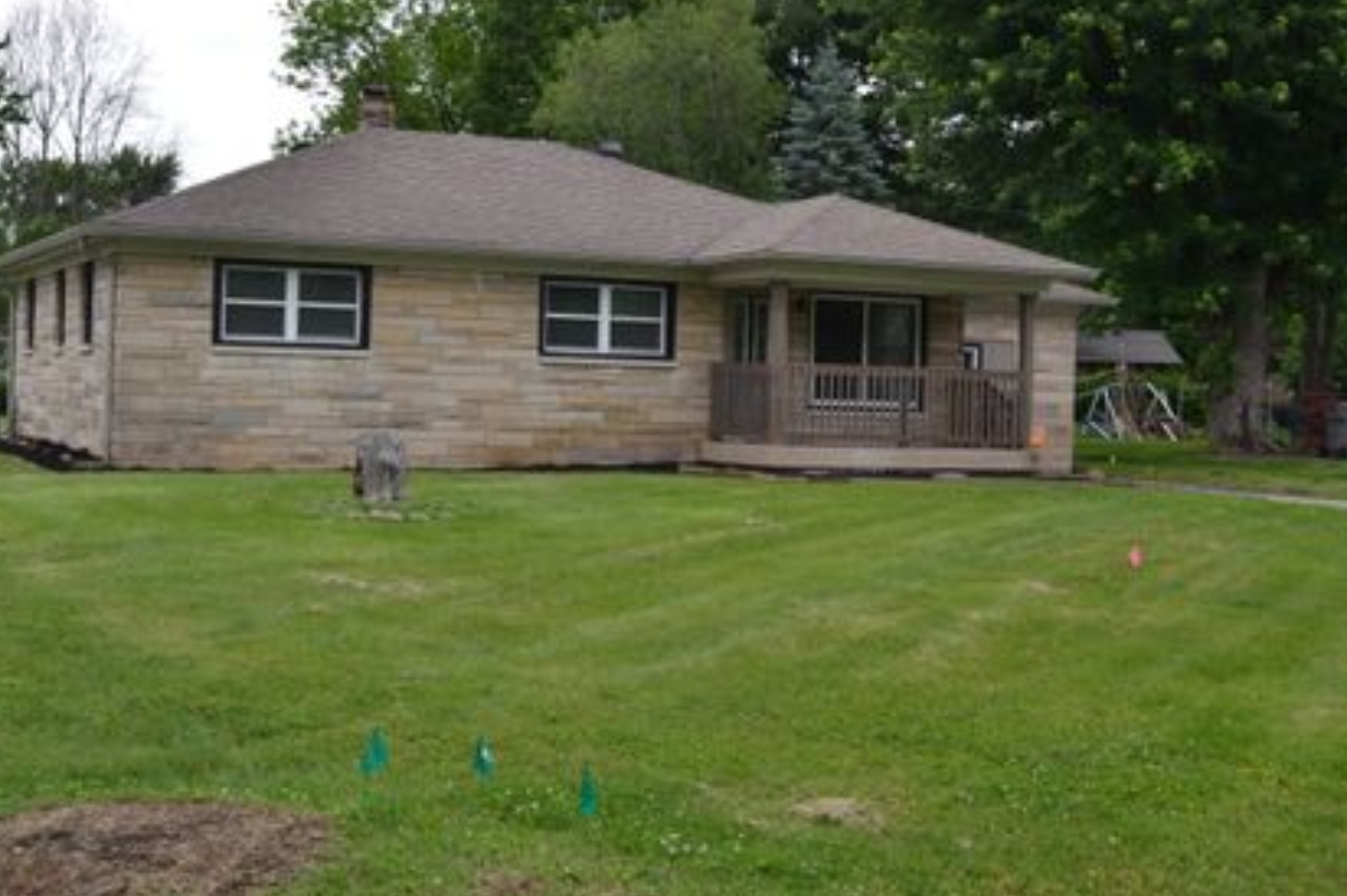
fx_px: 1907
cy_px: 365
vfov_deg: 26.4
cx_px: 588
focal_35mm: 51
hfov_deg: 38.8
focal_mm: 28
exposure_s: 1/200
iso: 100
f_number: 7.1
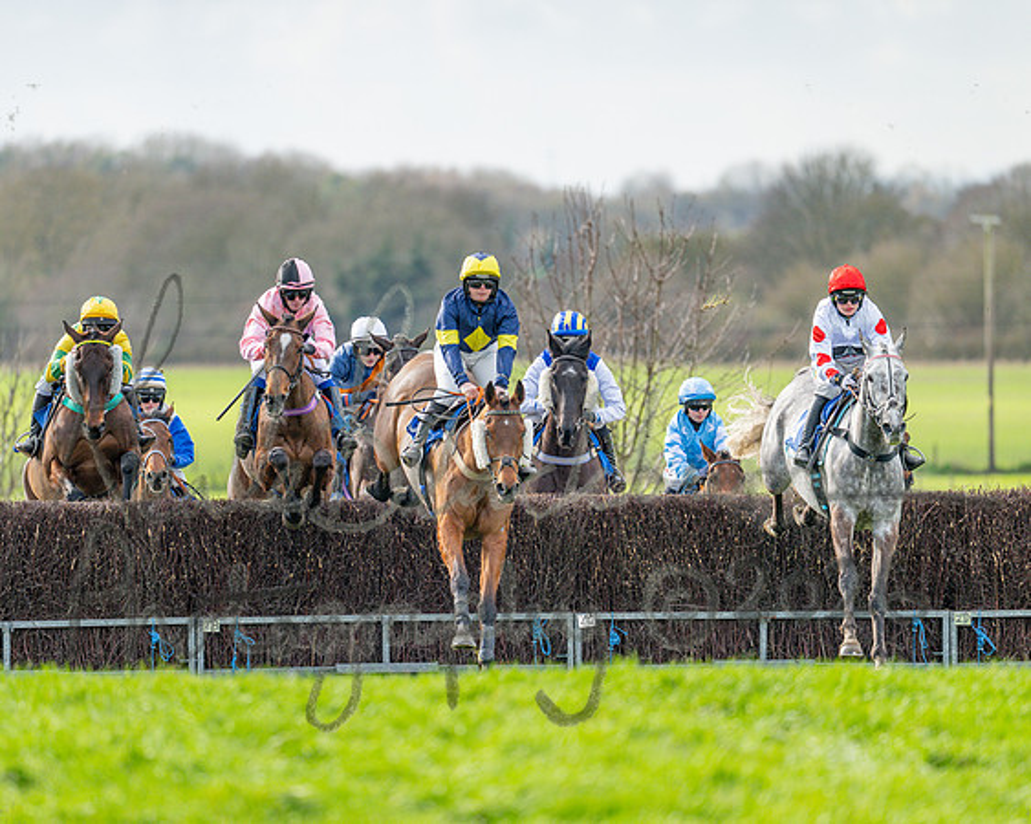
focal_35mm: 450
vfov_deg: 3.4
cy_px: 412
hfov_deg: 4.3
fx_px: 13741
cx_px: 412
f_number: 4.5
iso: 500
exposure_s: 1/1600
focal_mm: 400
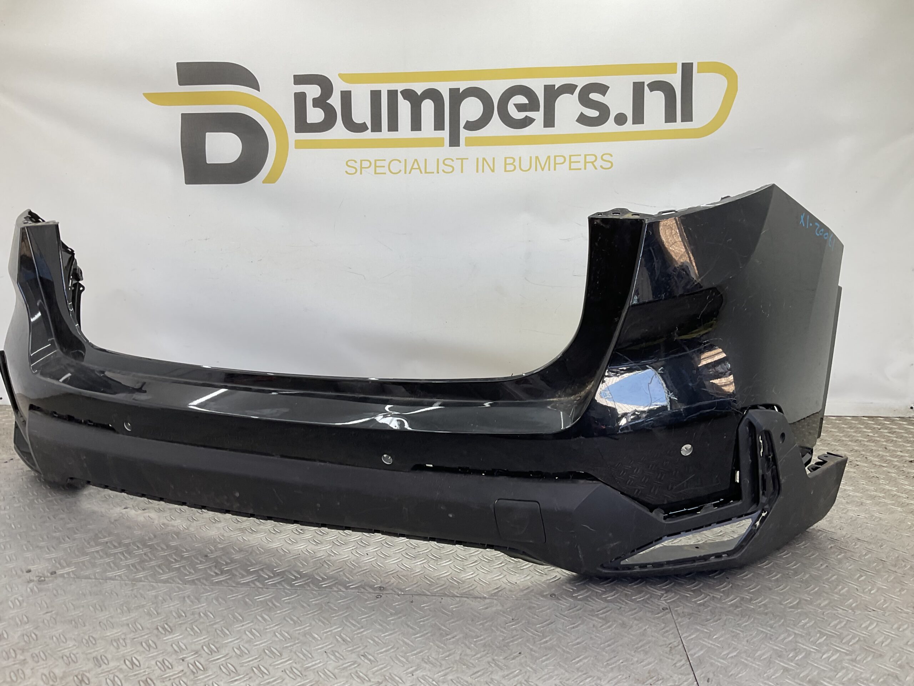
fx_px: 766
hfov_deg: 61.7
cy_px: 343
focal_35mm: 29
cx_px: 457
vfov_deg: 48.2
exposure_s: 1/120
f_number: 1.8
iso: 20
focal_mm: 3
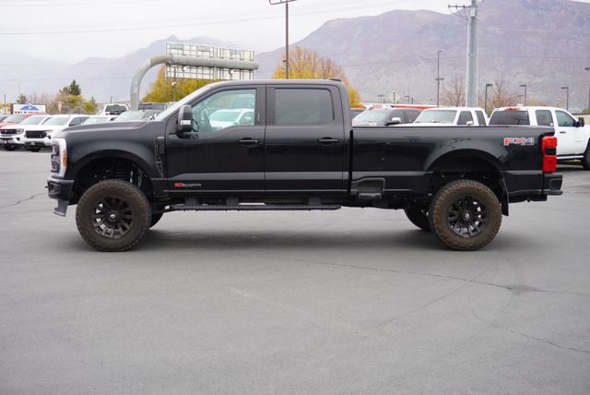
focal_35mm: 48
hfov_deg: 41.1
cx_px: 295
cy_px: 198
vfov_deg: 28.1
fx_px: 787
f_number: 5
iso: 160
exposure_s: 1/60
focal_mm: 32
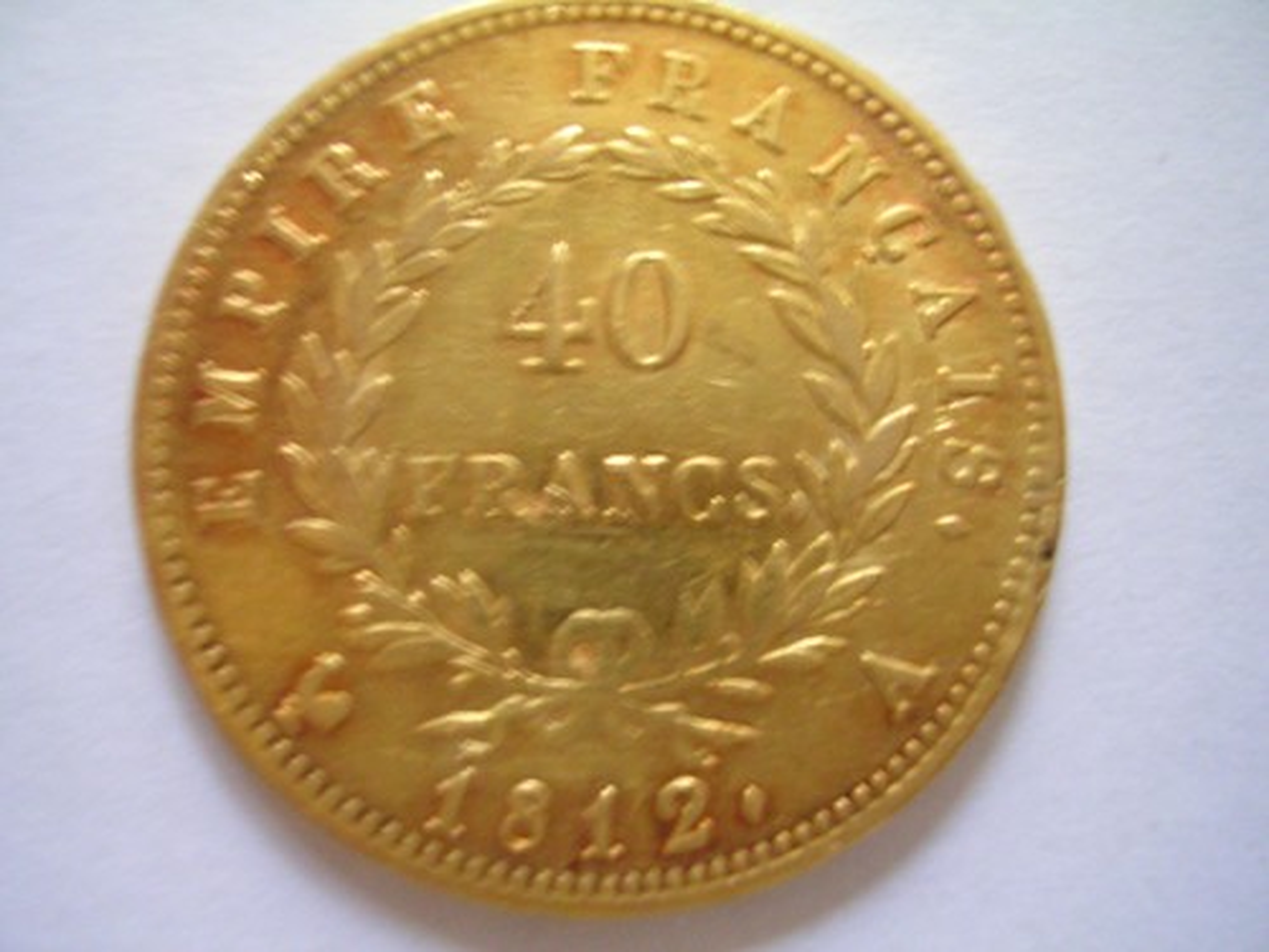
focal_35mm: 38
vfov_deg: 37.7
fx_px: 1393
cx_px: 634
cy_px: 476
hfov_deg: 49.0
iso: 200
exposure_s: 1/1.7
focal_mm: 5.8
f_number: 2.8
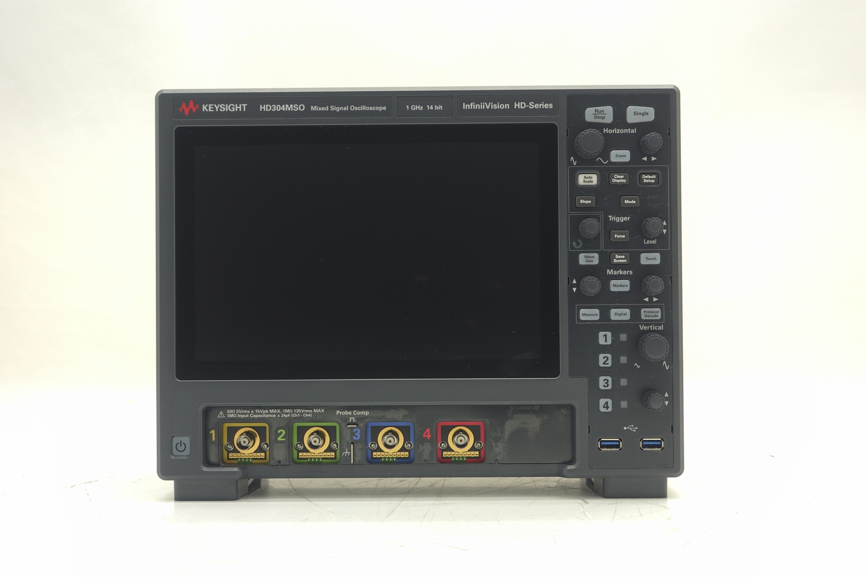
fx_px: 1034
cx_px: 433
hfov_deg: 45.4
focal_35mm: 43
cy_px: 288
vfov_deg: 31.2
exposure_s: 1/15
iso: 100
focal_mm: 15.94
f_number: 3.2
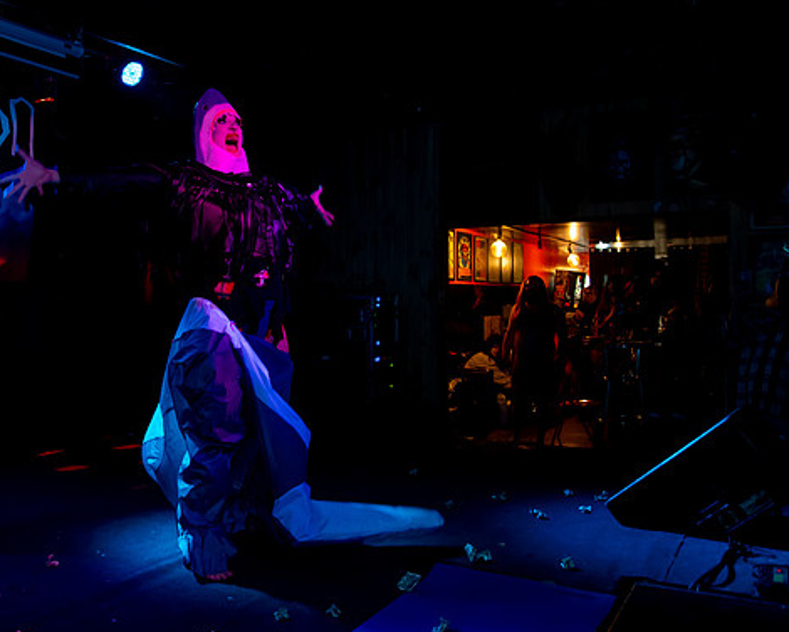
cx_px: 295
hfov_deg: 53.6
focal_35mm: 33
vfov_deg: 44.5
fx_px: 771
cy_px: 300
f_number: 4
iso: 5000
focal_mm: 24
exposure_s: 1/100
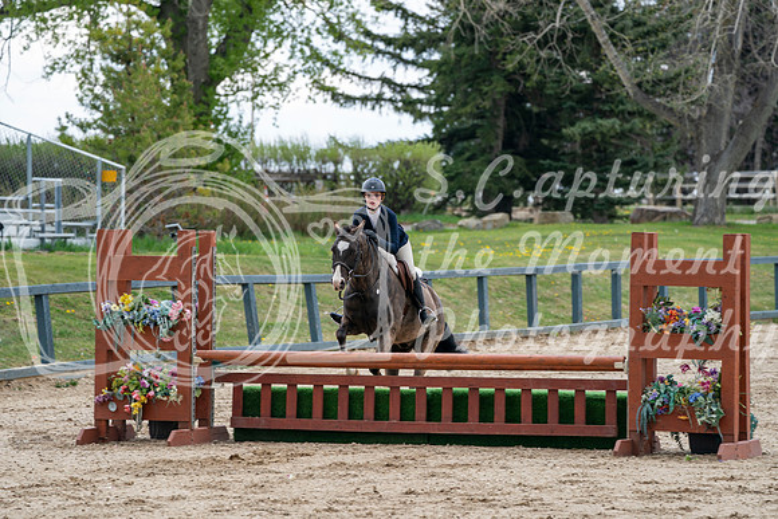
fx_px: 4582
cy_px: 260
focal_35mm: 212
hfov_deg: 9.7
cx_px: 389
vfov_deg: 6.5
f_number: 5.6
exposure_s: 1/250
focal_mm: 212
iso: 200
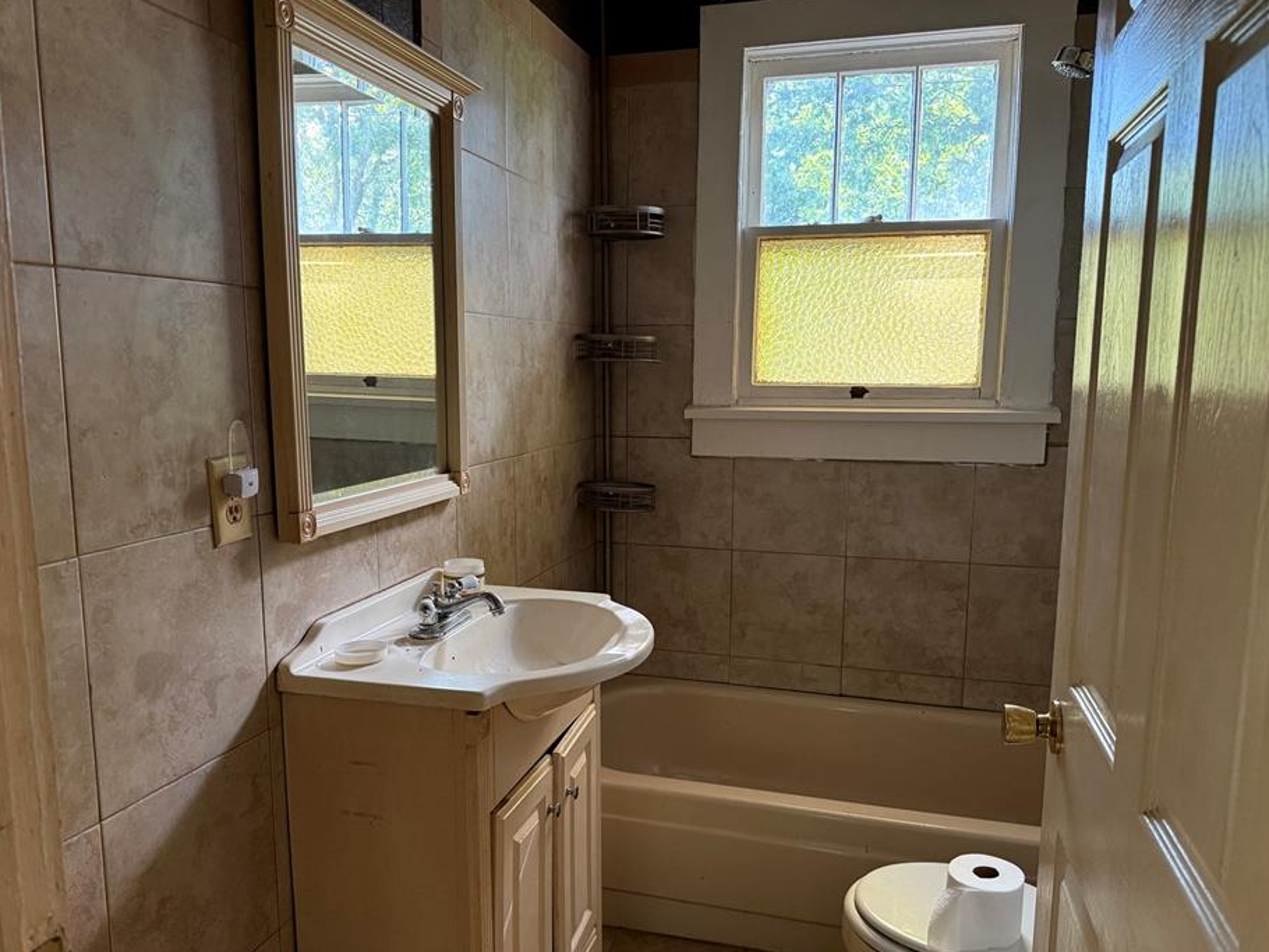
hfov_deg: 65.3
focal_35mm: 27
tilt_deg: -8.8
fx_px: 990
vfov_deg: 51.3
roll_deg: -0.3
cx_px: 615
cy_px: 519
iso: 200
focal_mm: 6.76
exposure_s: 1/60
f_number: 1.78
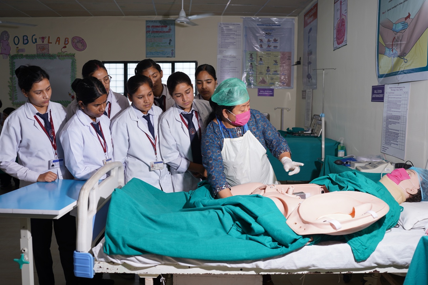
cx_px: 214
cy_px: 142
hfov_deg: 54.4
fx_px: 416
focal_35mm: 35
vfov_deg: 37.9
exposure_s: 1/125
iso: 100
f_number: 4
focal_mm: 35
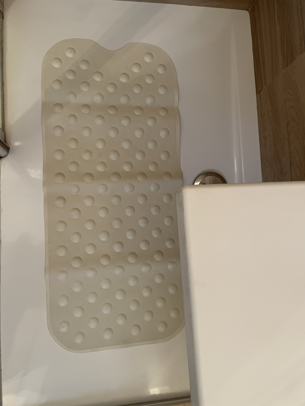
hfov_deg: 53.1
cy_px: 203
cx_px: 152
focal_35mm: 26
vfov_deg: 67.3
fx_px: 305
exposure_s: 1/50
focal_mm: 4.2
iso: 250
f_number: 1.6
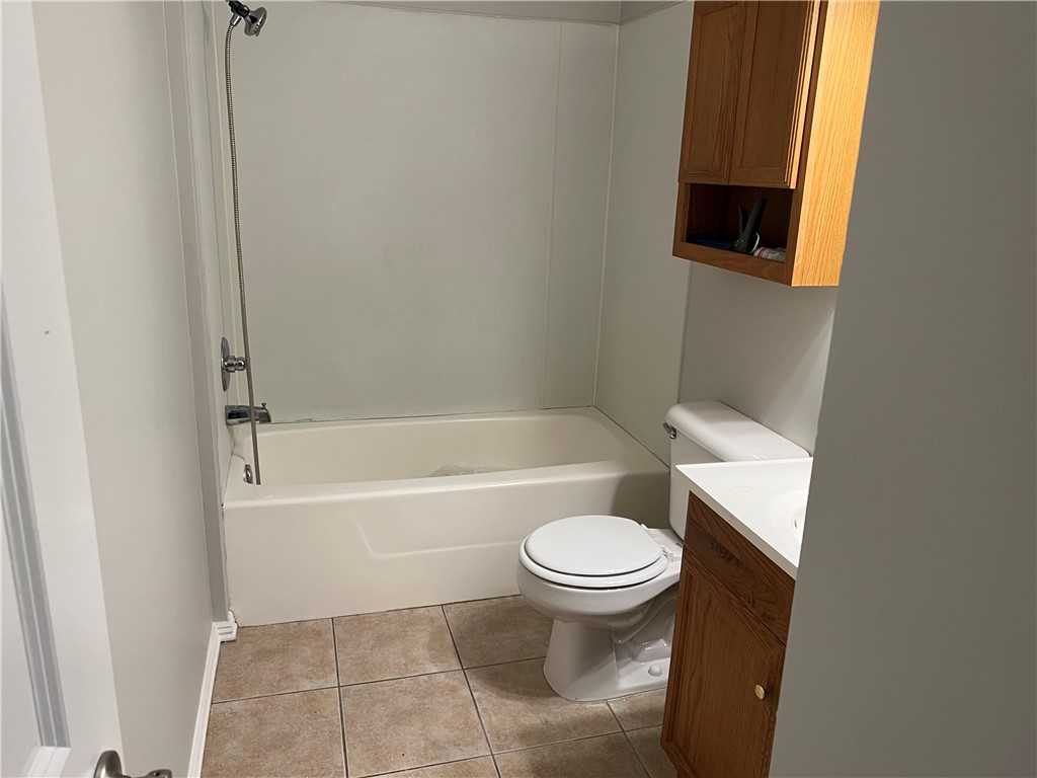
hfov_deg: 67.3
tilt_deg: -15.4
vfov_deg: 53.1
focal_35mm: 26
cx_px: 518
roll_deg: -1.6
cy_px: 389
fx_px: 779
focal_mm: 5.7
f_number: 1.5
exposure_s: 1/60
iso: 100
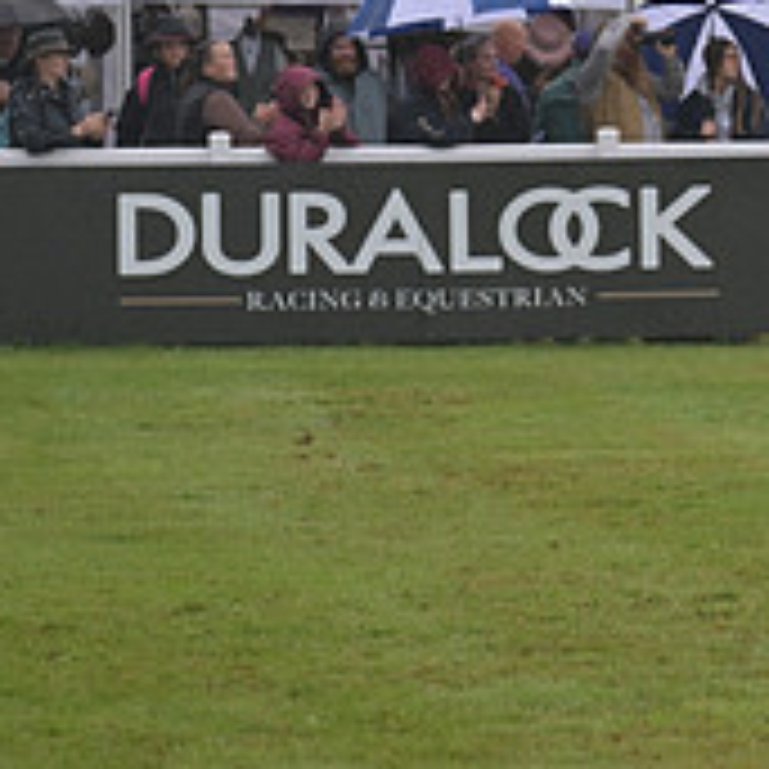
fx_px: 14502
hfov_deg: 3.0
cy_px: -43
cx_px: 1246
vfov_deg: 3.0
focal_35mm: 577
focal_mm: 200
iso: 560
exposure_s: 1/800
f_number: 5.6
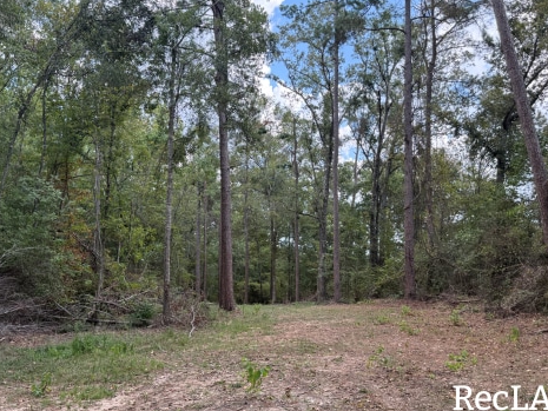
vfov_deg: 42.8
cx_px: 242
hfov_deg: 55.2
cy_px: 238
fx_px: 523
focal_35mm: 33
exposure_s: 1/598
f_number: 1.78
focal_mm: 6.76
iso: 100
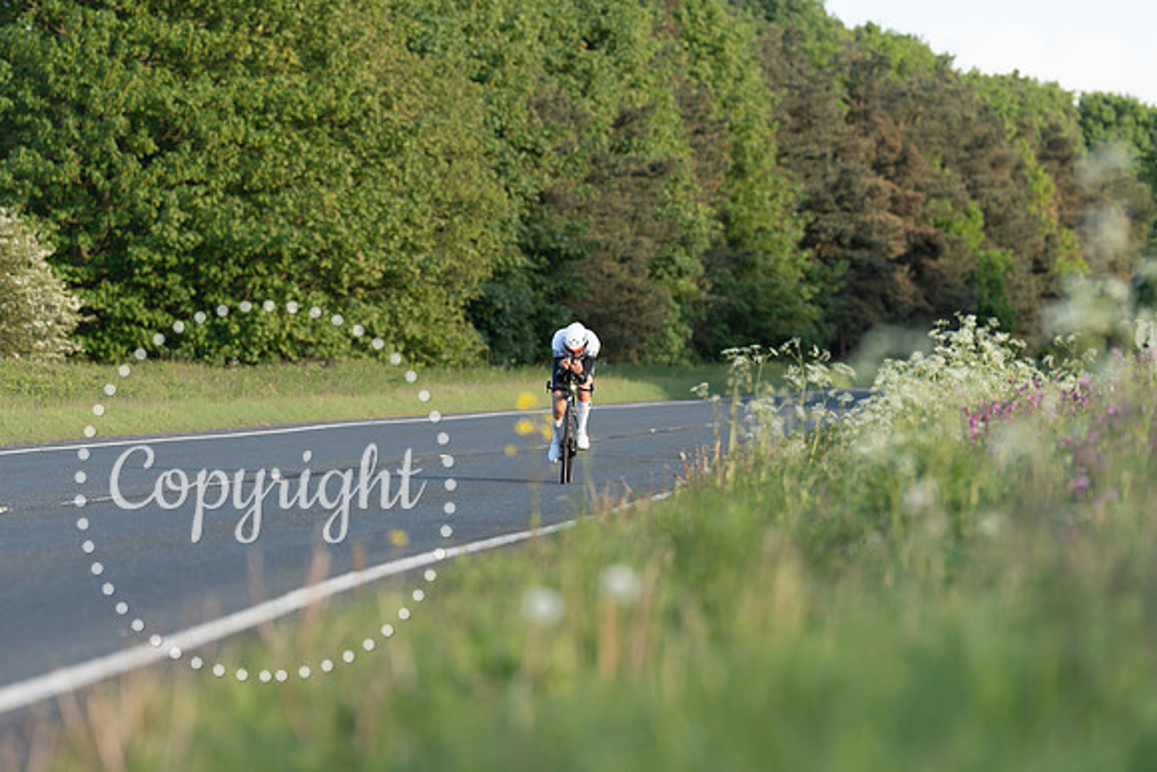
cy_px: 354
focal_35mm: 247
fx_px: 7950
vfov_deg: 5.6
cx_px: 577
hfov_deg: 8.3
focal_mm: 200
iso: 500
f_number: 3.5
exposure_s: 1/1000
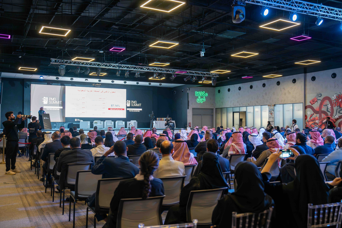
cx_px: 171
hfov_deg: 54.4
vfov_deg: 37.9
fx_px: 332
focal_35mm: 35
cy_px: 114
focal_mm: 35
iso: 3200
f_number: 2.8
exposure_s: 1/320
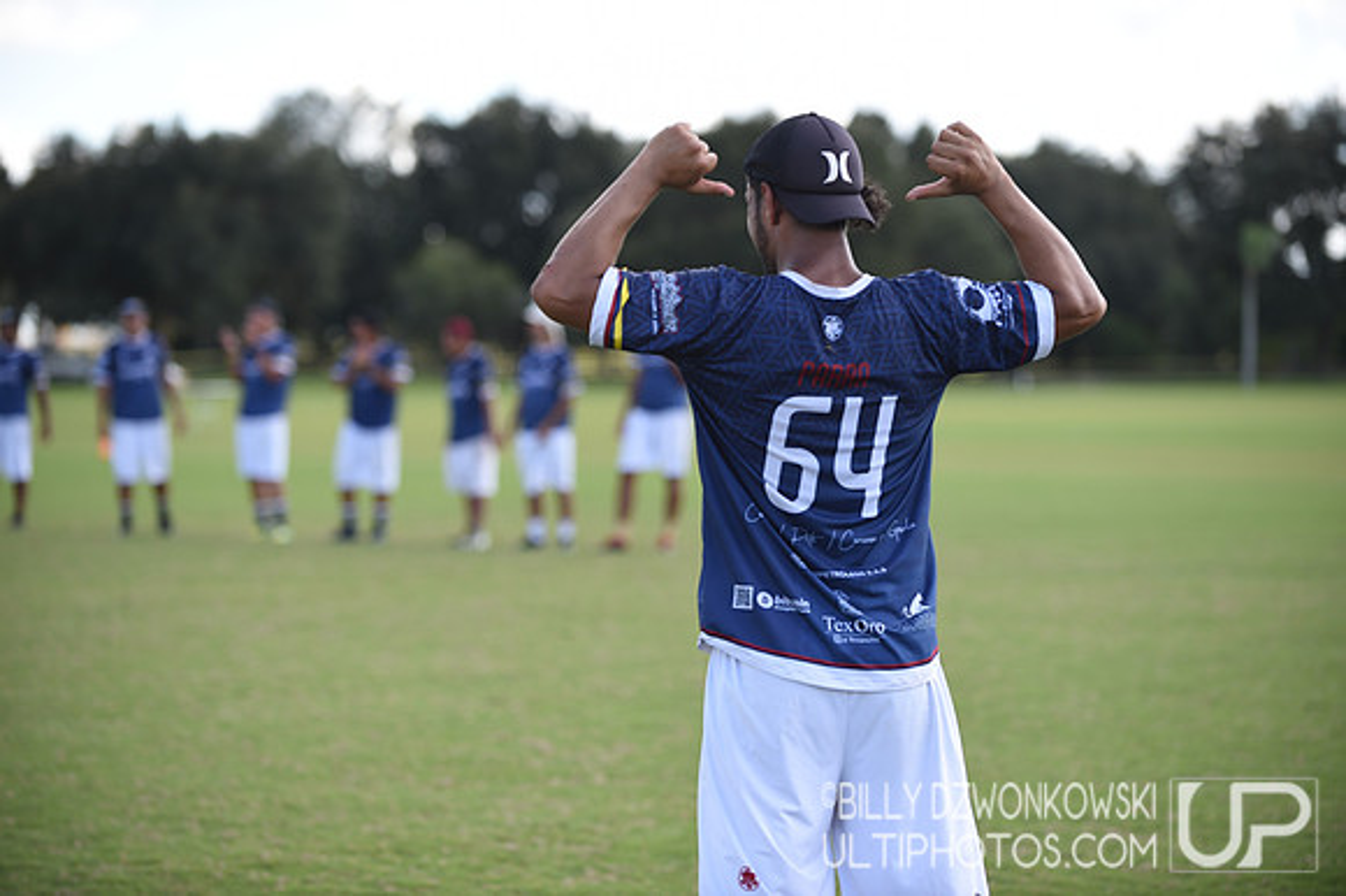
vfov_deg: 11.4
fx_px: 4484
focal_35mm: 120
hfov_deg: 17.1
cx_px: 673
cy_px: 448
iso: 200
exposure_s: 1/1000
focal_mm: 120
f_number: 2.8
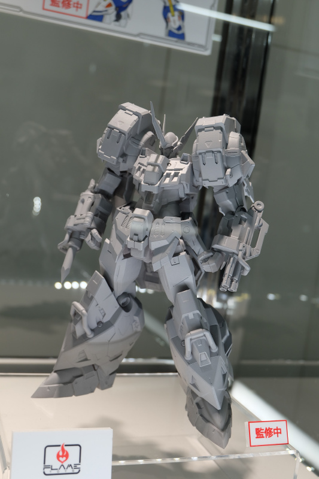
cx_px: 160
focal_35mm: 44
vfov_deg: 44.5
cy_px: 240
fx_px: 585
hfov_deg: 30.5
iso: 400
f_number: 5
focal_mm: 29.5
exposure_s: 1/125
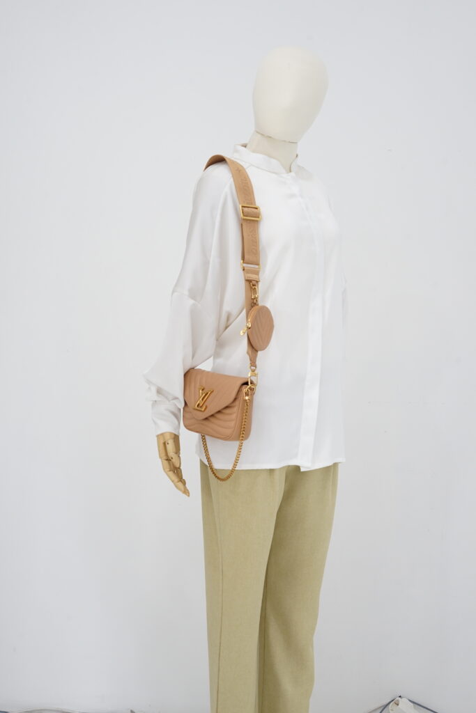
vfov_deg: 39.6
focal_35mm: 50
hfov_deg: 27.0
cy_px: 356
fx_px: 991
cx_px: 238
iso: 640
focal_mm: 50
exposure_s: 1/8
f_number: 8
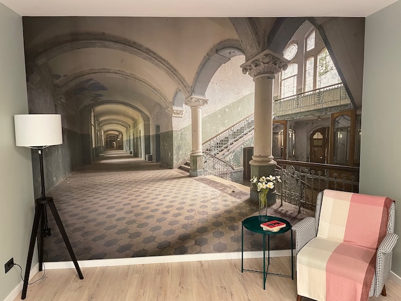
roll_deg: +0.8
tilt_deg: -6.7
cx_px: 200
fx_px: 301
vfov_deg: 53.1
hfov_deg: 67.3
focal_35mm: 26
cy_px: 150
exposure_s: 1/50
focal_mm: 4.2
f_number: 1.6
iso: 320
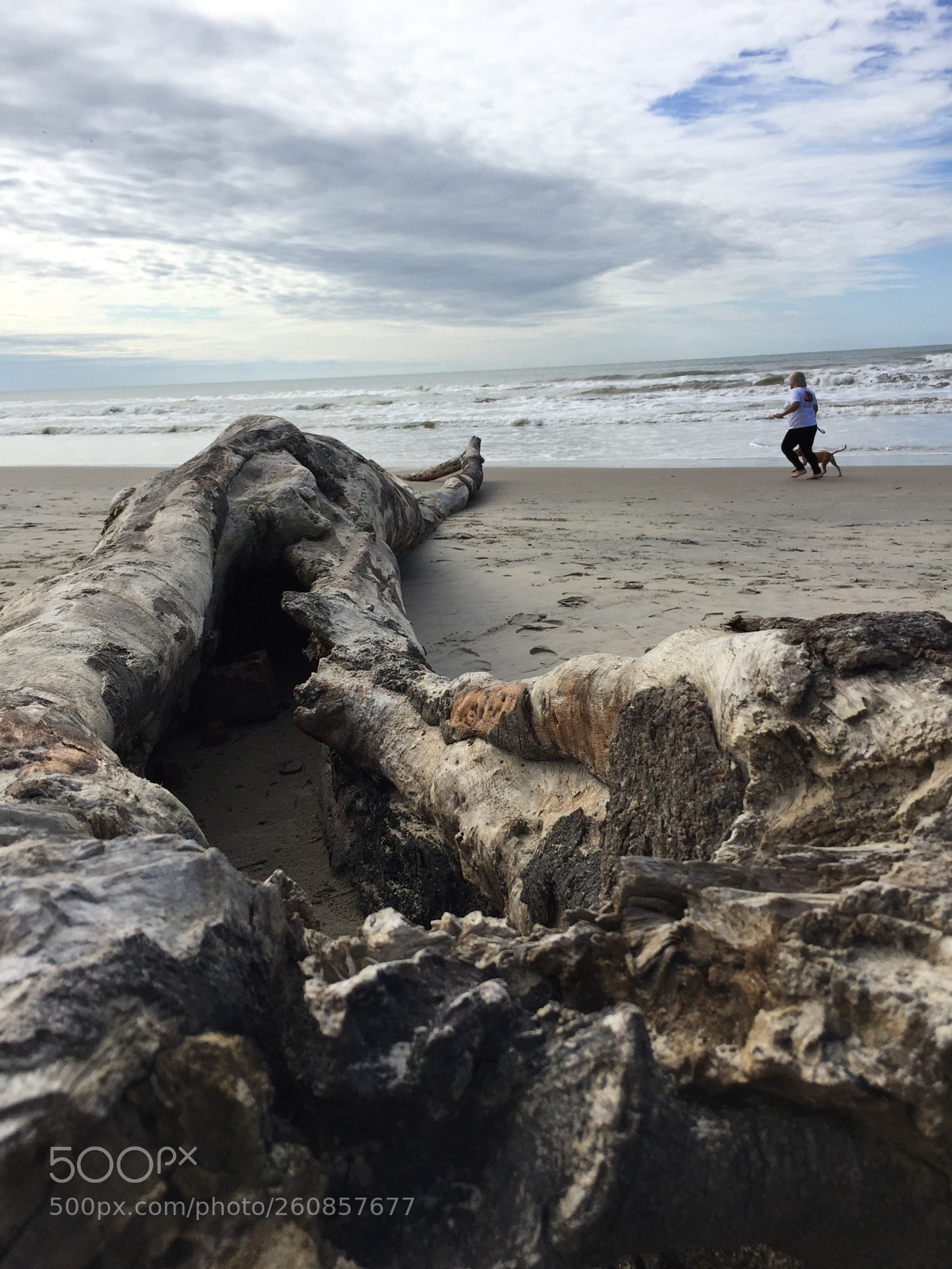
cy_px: 634
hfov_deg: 48.2
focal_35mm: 29
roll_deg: +2.5
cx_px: 476
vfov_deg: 61.7
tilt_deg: -10.7
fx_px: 1063
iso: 32
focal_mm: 4.15
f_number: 2.2
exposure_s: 1/2326
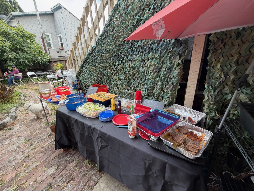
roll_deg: +3.2
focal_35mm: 14
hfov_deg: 102.1
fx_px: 103
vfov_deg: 85.7
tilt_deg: -14.5
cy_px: 96
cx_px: 127
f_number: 2.2
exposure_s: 1/127
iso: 40
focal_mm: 2.22
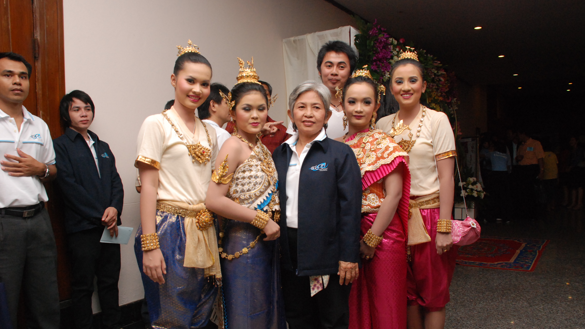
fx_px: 450
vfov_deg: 40.1
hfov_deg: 66.1
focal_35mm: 29
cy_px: 186
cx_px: 287
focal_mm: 18
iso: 1000
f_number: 5.6
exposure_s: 1/125
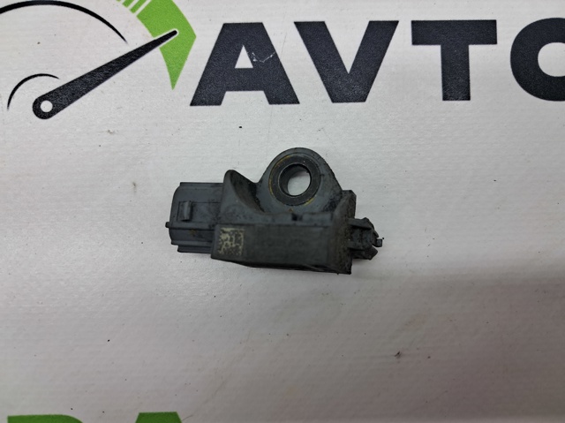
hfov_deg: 65.4
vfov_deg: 51.3
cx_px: 282
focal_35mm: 27
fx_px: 440
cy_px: 212
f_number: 1.8
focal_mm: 4
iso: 50
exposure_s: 1/100
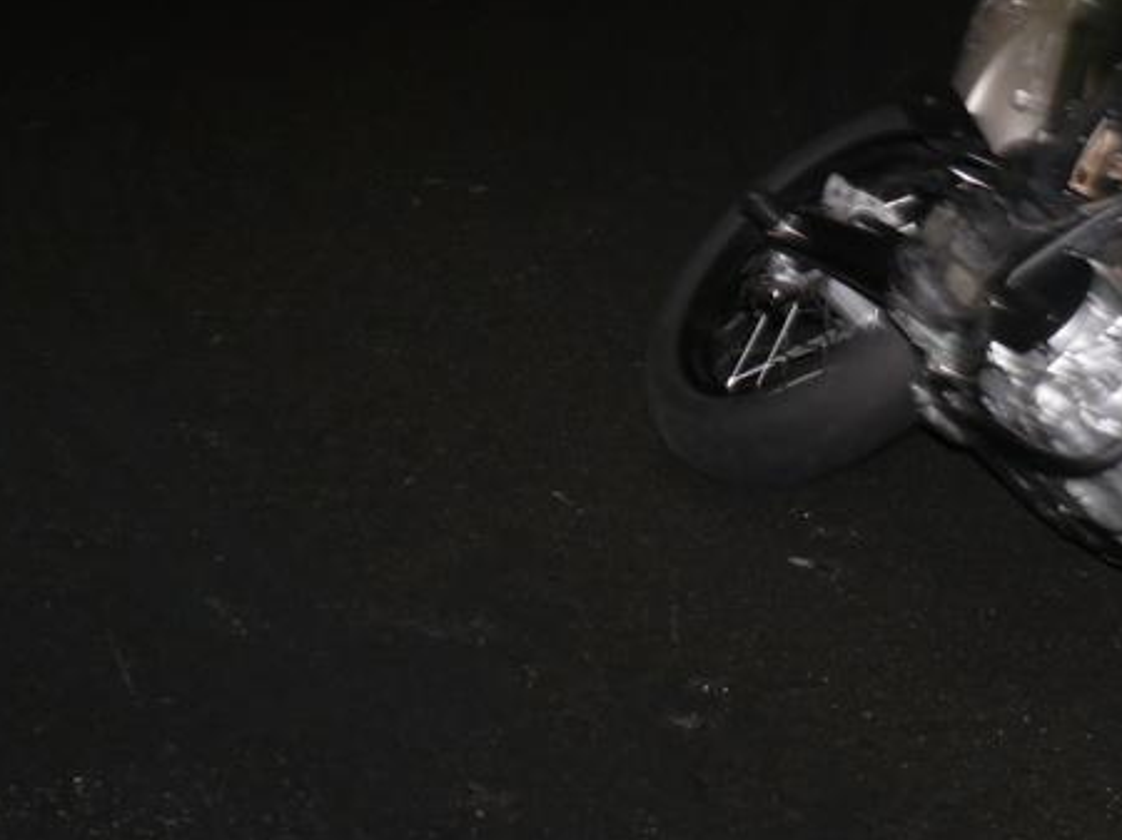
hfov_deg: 15.9
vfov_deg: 11.9
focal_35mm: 123
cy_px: -50
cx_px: 848
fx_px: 3985
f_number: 3.2
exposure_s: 1/30
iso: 100
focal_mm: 11.5
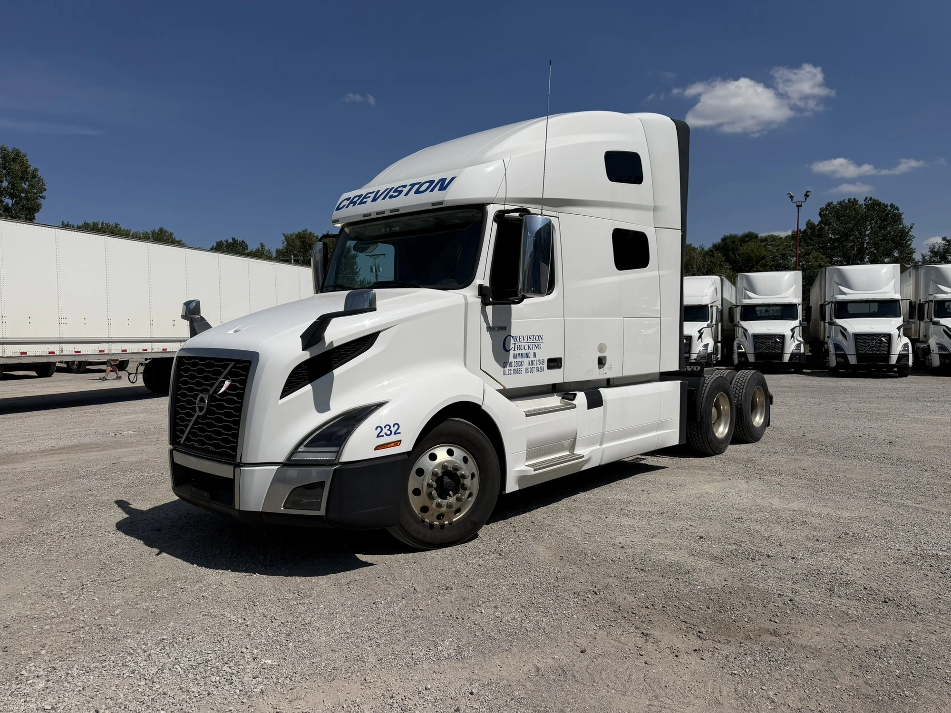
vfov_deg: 56.8
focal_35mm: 24
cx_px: 476
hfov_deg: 71.6
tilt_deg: -2.4
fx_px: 659
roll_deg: -1.4
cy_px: 356
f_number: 1.78
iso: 80
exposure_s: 1/14286
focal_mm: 6.76
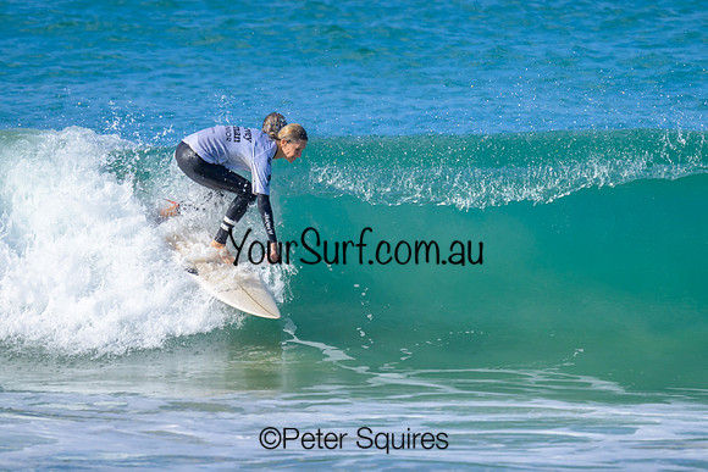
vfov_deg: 1.3
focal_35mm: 1098
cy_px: 209
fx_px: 21606
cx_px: 412
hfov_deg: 1.9
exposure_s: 1/2000
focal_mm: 800
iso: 320
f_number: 6.3
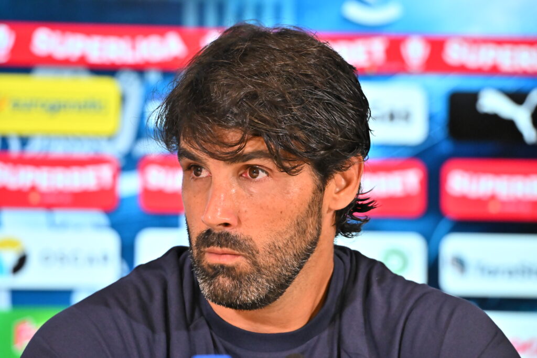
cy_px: 179
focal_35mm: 430
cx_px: 268
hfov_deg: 4.8
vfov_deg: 3.2
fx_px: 6415
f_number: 6
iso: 5000
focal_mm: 430
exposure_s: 1/320
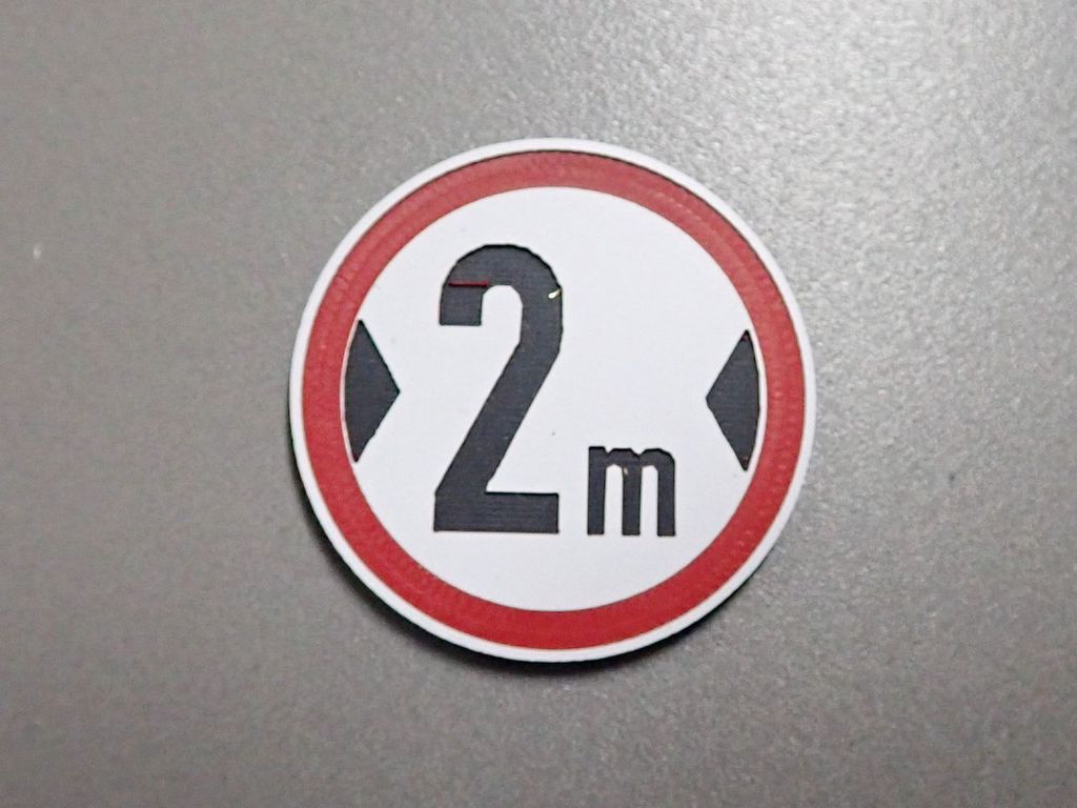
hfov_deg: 60.0
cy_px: 404
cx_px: 538
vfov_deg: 46.8
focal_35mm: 30
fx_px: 933
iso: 640
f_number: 2.3
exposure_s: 1/200
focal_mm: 5.5
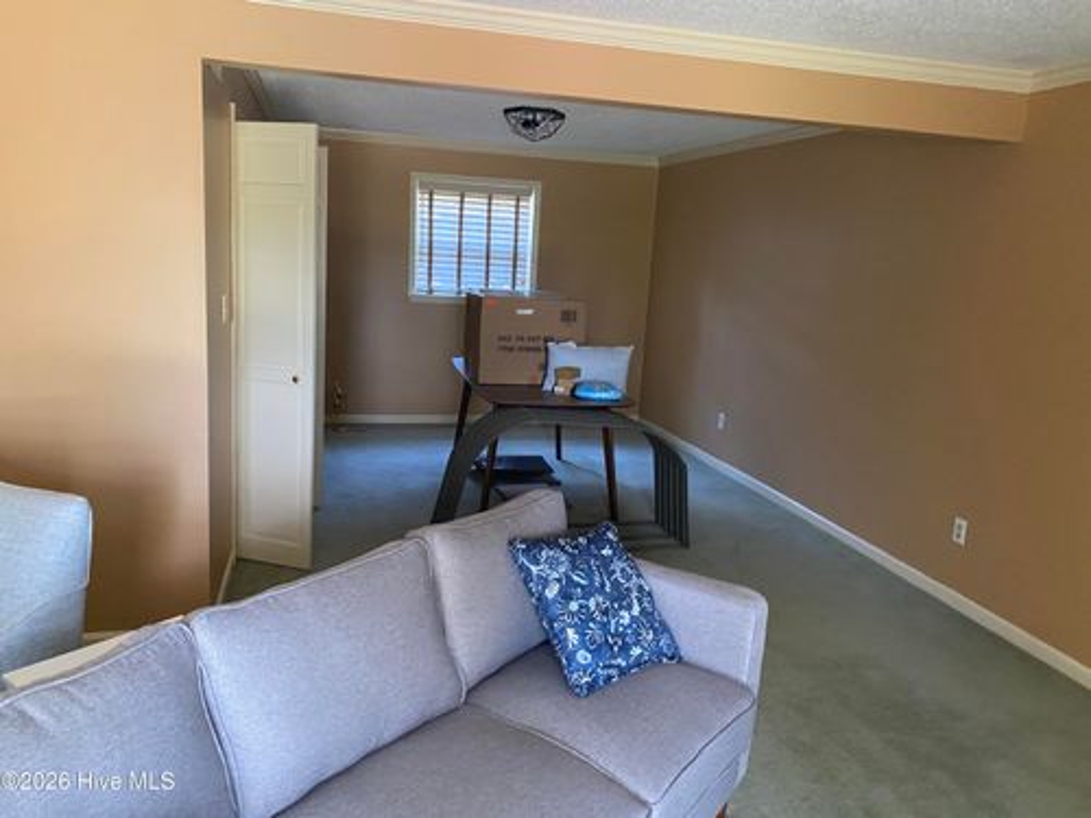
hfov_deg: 67.3
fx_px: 819
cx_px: 546
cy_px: 409
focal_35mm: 26
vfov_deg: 53.1
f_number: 1.8
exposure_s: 1/60
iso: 500
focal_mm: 4.25
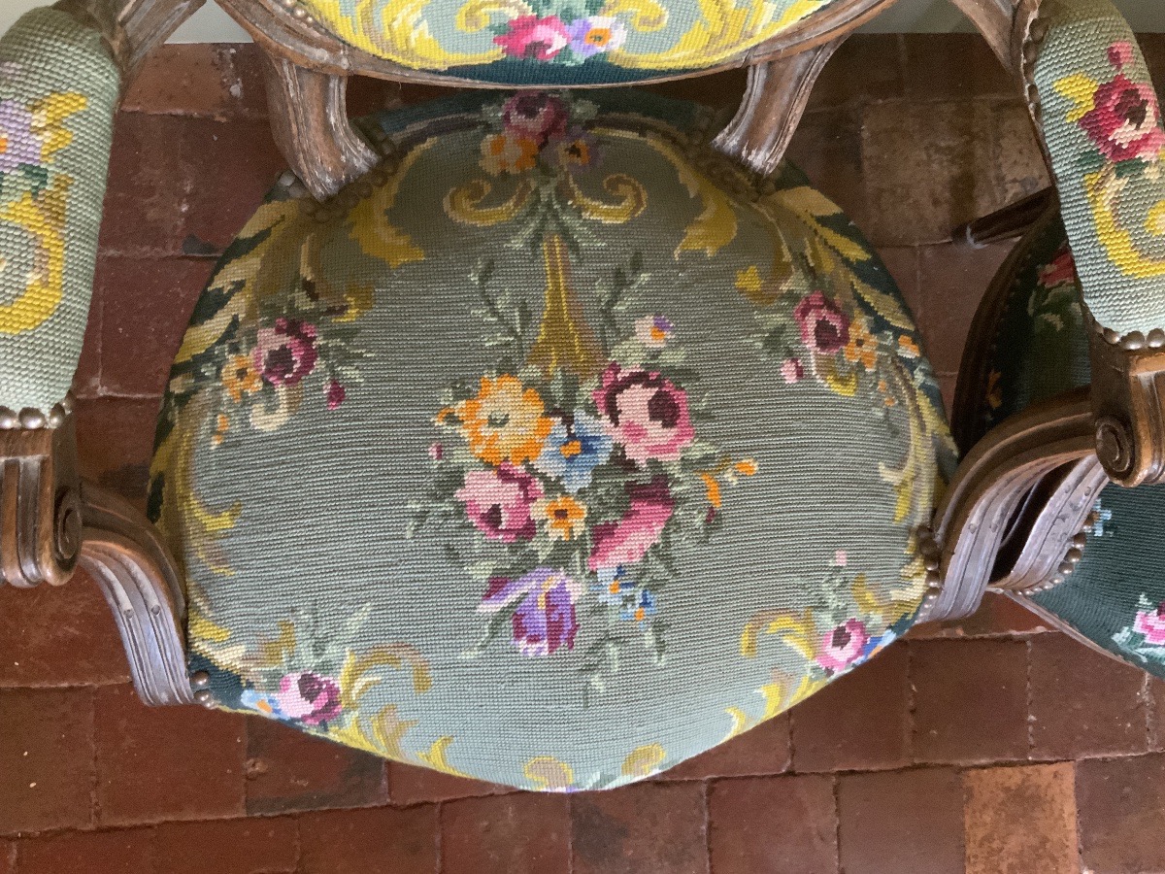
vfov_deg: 48.2
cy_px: 437
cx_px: 582
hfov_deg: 61.7
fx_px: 976
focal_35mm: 29
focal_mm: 3
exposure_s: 1/30
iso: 400
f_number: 1.8
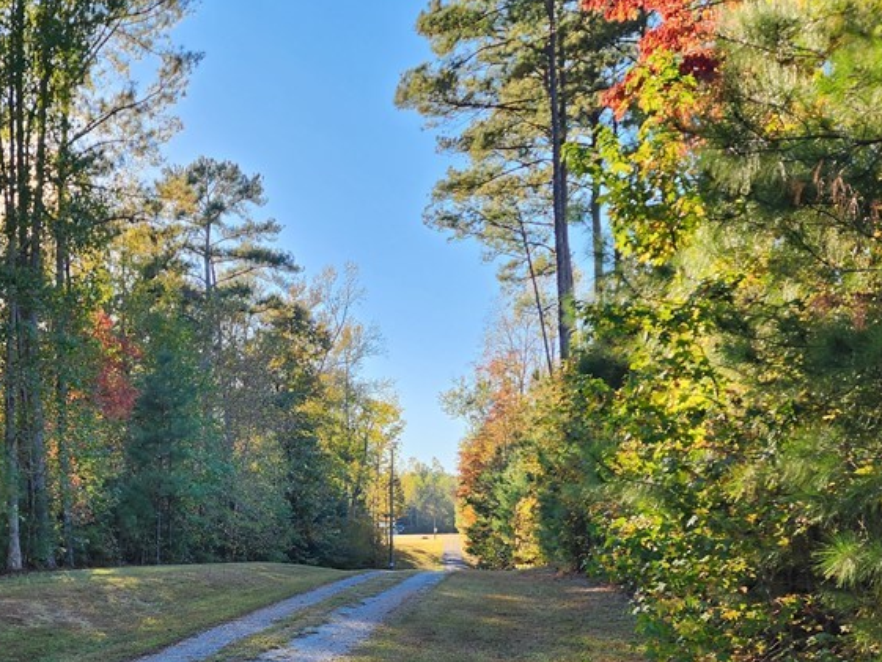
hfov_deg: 43.8
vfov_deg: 33.1
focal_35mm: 42
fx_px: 1070
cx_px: 256
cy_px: 552
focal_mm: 6.4
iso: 16
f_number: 1.8
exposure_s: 1/180
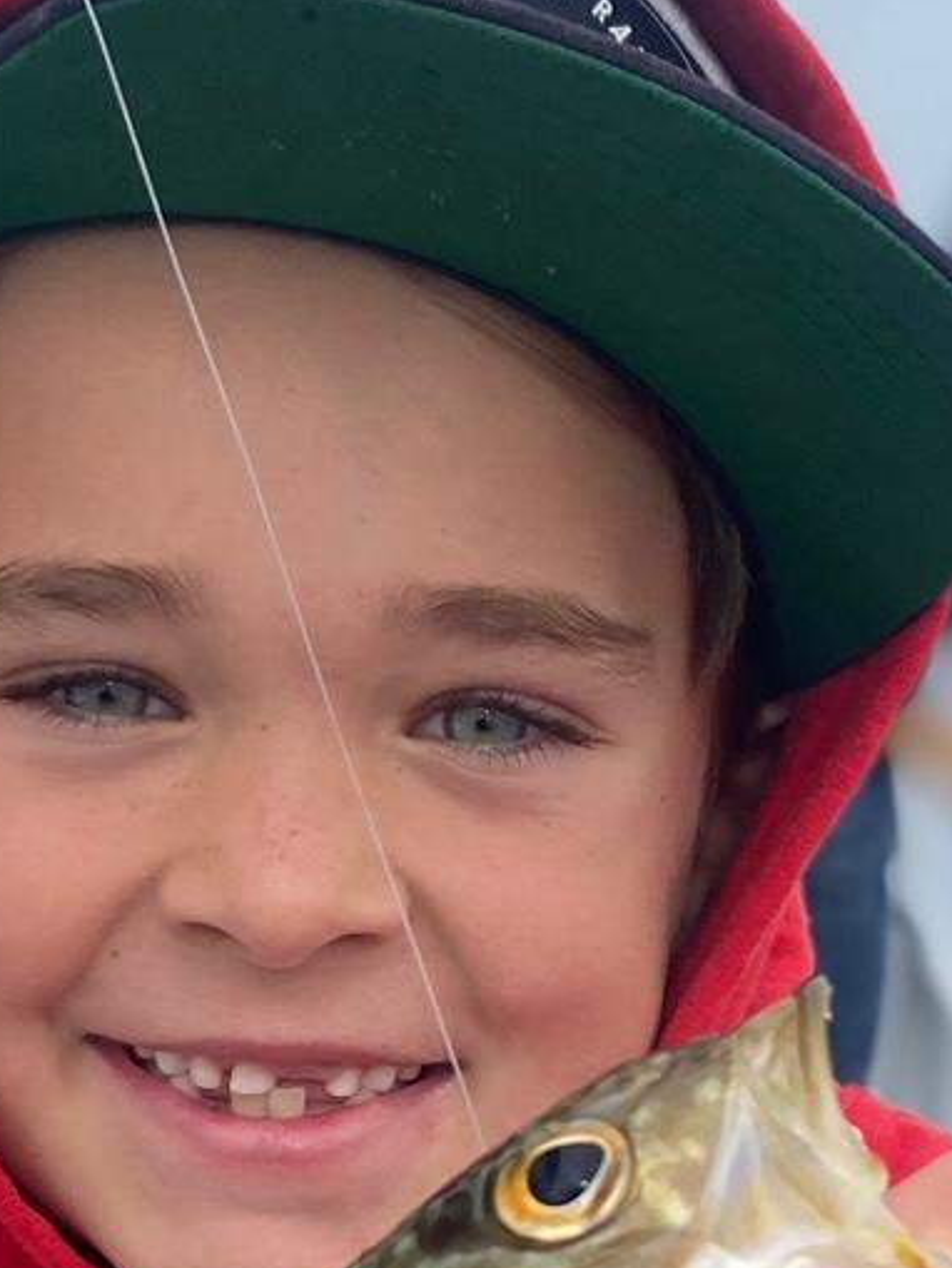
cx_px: 491
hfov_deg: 14.4
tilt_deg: -8.9
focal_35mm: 103
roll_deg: +3.0
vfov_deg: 18.6
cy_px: 1226
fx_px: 3775
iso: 32
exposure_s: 1/919
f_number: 1.8
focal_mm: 4.25
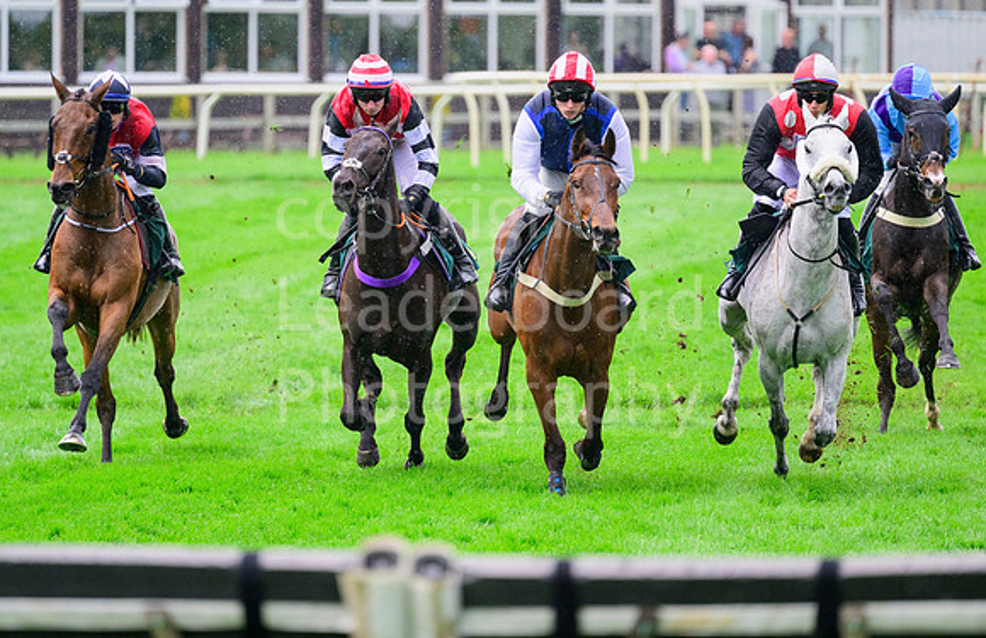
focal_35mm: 431
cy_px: 287
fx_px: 11701
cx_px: 466
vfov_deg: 3.1
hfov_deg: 4.8
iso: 2000
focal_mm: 400
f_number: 5.6
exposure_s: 1/1250
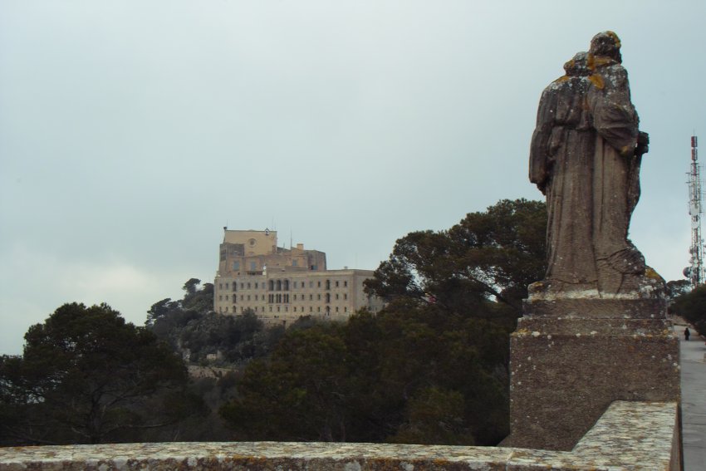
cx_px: 353
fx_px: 941
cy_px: 236
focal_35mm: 48
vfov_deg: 28.1
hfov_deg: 41.1
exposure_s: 1/200
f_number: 10
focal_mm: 28
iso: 200
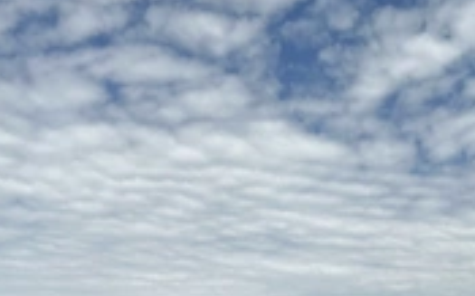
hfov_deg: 29.4
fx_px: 879
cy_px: 356
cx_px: 396
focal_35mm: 68
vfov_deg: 18.1
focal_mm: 3
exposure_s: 1/3125
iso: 25
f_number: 1.8
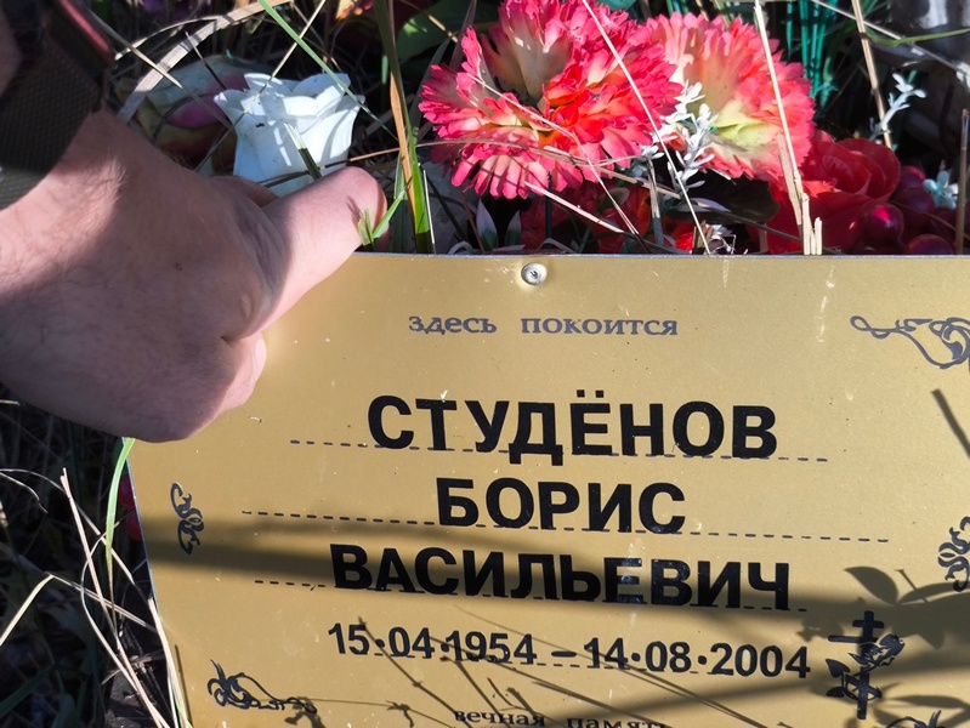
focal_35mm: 50
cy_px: 364
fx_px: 1402
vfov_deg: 29.1
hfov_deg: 38.2
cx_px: 485
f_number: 1.7
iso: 50
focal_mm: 4.71
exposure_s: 1/559
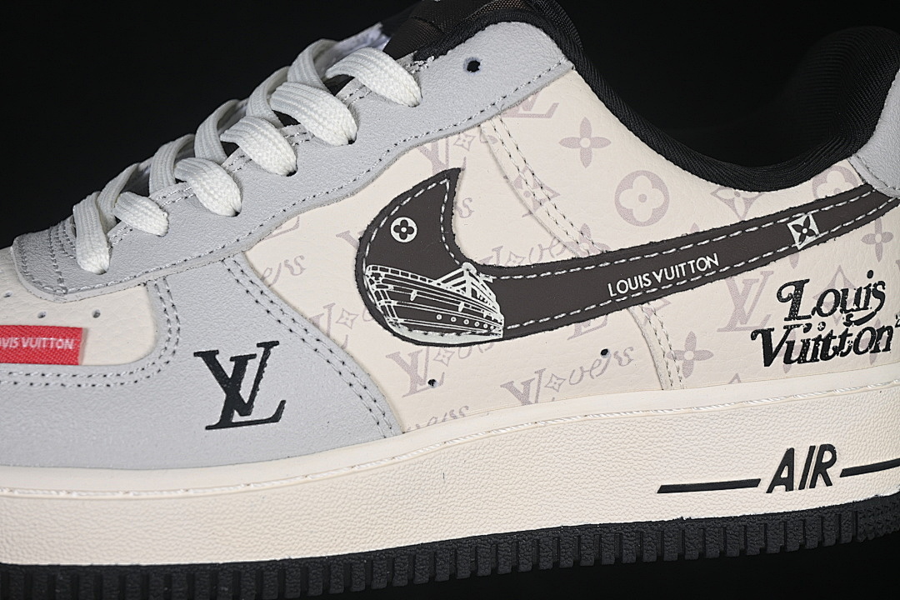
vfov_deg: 18.2
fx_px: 1875
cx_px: 450
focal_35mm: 75
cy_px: 300
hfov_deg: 27.0
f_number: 7.1
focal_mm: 50
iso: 160
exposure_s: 1/80
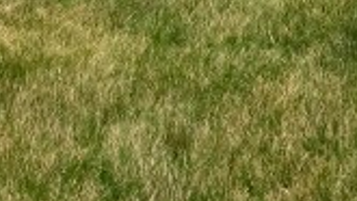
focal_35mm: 110
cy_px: -497
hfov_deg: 19.3
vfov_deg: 8.3
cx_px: 257
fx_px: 1042
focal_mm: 10
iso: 400
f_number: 8
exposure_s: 1/1000
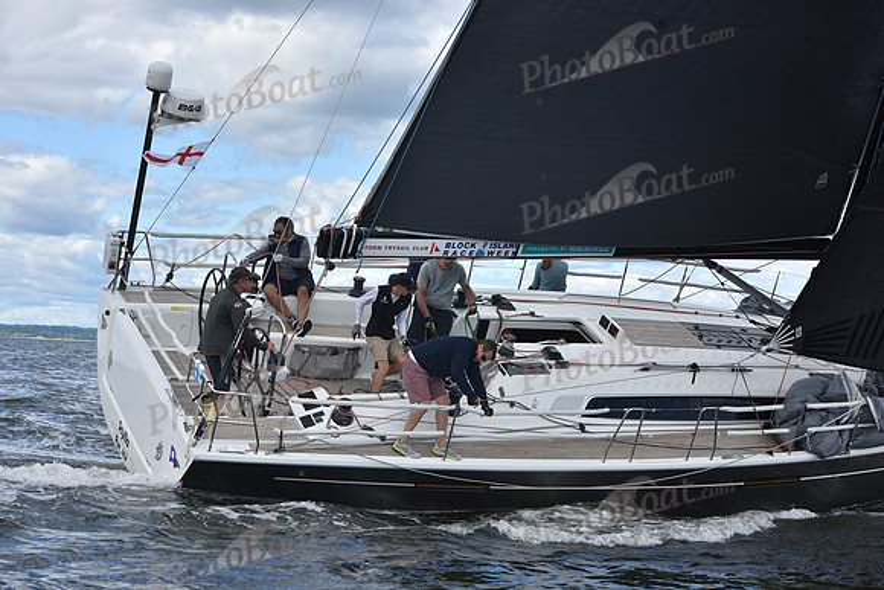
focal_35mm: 70
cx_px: 442
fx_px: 1719
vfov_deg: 19.5
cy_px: 295
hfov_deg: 28.8
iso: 250
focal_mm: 70
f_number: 6.3
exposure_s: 1/1000
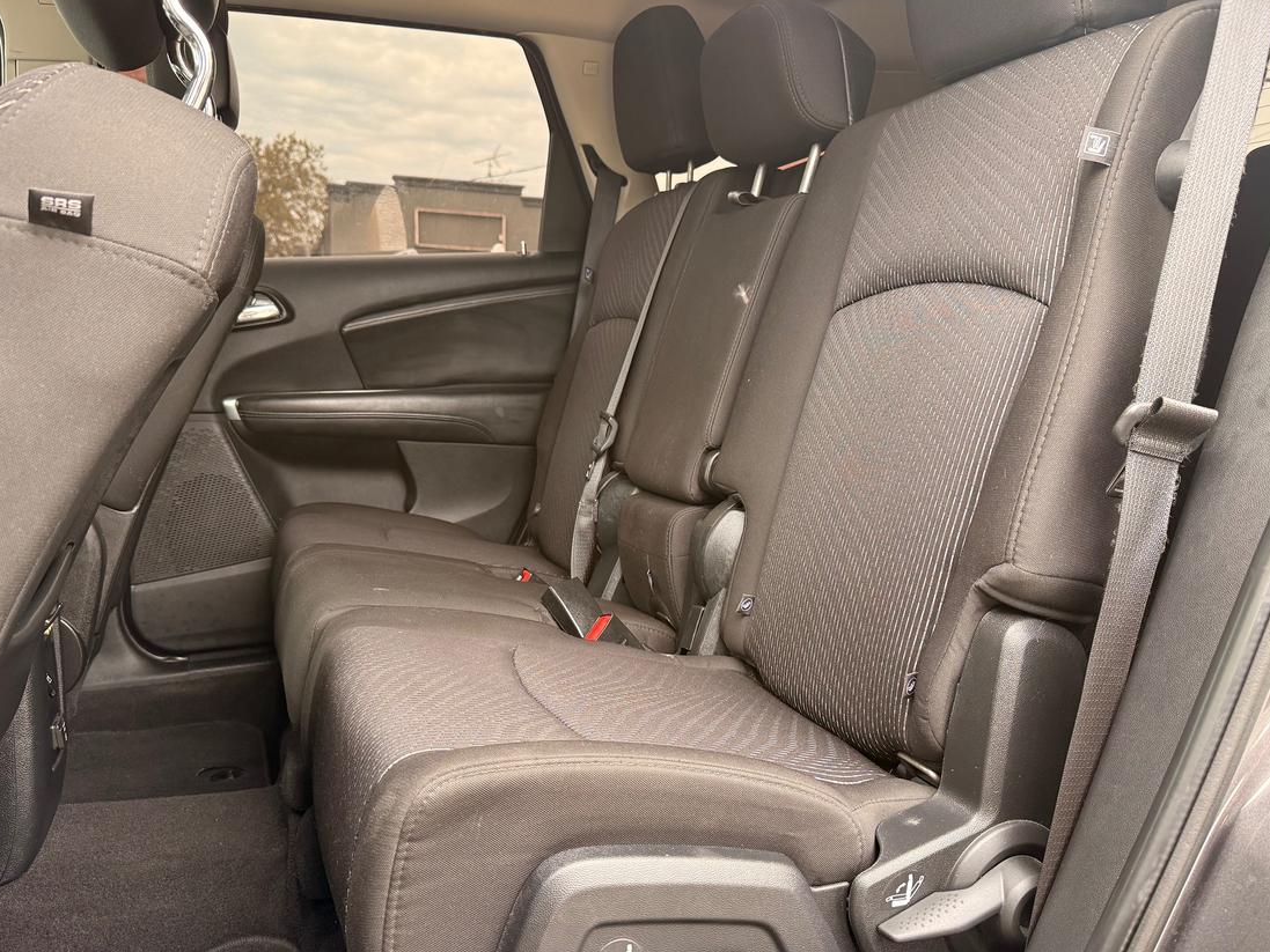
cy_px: 527
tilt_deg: -7.5
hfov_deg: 63.4
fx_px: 1027
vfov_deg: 49.7
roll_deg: -1.5
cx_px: 593
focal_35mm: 28
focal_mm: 6.76
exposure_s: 1/121
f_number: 1.78
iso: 160
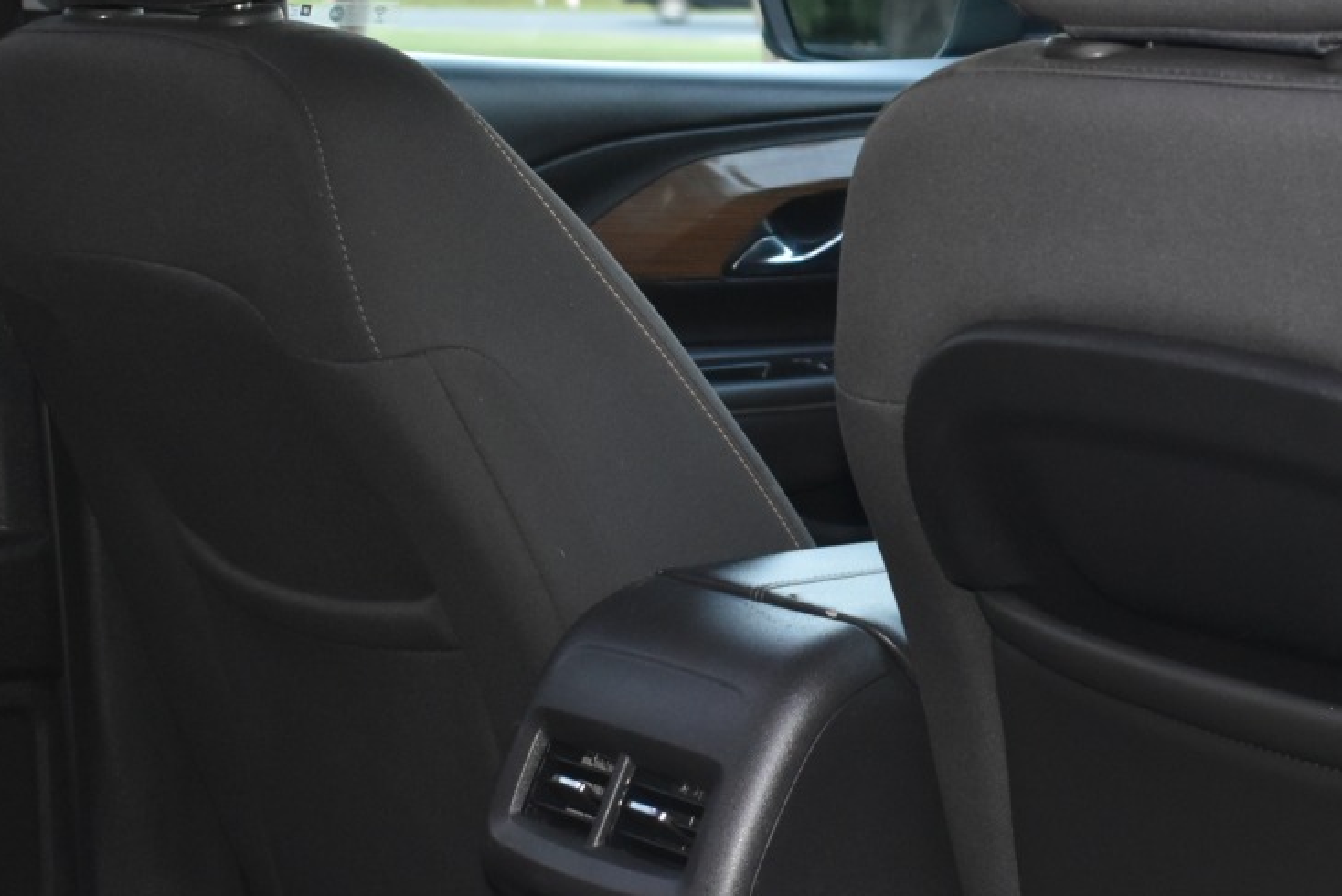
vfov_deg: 15.9
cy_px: 450
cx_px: 1028
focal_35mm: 86
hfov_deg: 23.4
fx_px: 3207
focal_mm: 26
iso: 1250
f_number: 4
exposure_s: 1/60
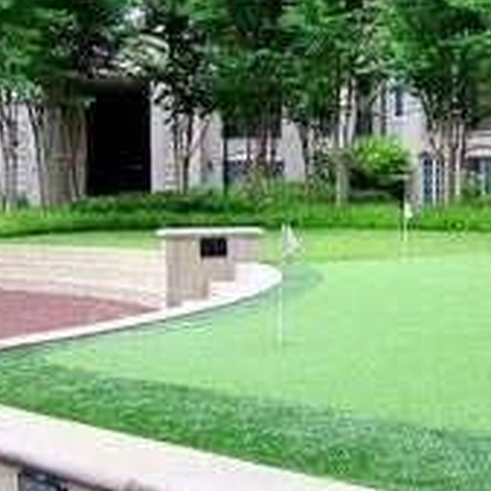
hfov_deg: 20.2
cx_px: 503
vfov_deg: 20.9
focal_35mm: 83
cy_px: 209
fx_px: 1332
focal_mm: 5.85
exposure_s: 1/250
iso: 64
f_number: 2.8
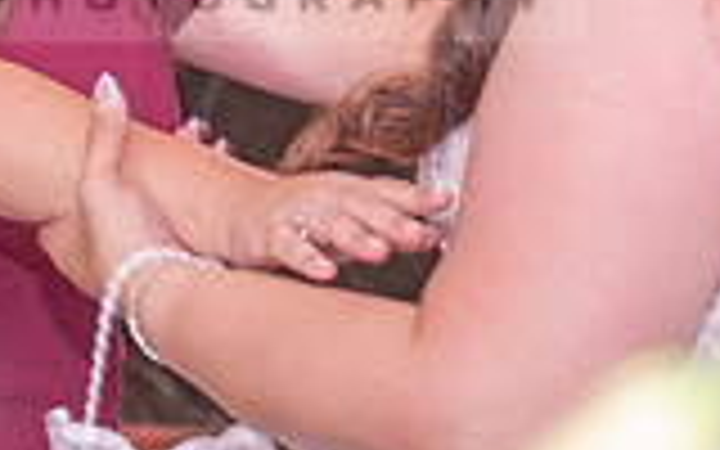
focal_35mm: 177
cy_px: -65
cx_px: 202
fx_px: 3473
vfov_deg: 7.4
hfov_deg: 11.8
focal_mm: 48
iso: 1600
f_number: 3.5
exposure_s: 1/125
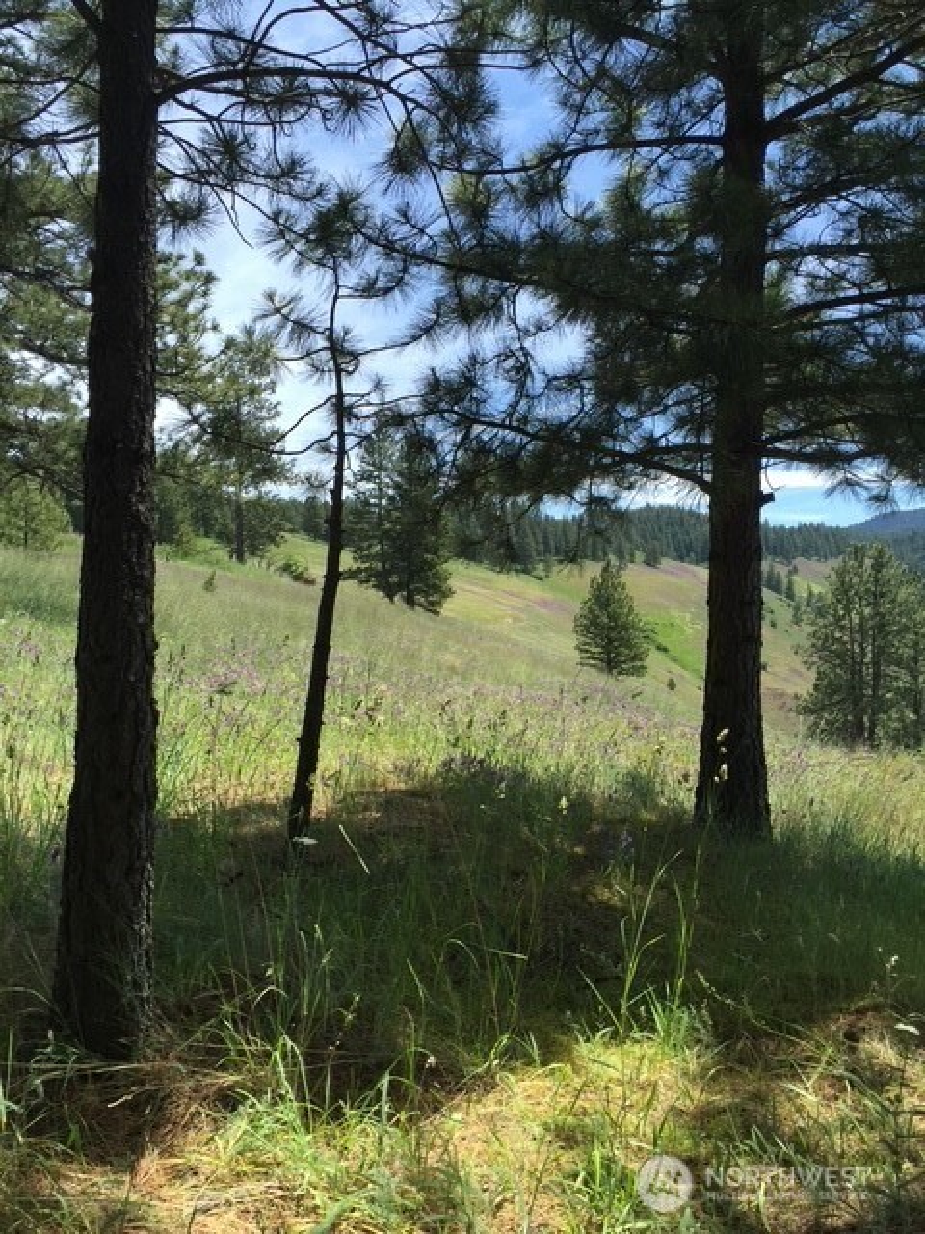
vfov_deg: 61.7
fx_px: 1033
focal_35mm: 29
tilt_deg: +1.2
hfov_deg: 48.2
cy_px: 617
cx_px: 462
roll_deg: +0.0
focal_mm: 4.15
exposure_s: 1/1014
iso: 32
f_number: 2.2
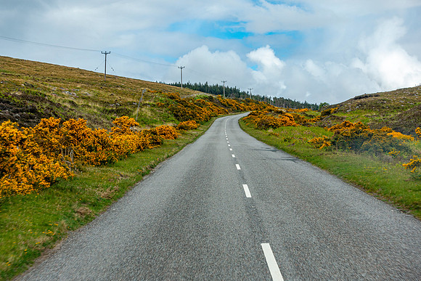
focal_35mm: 70
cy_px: 140
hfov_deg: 28.8
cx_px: 210
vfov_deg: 19.5
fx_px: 819
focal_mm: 25.7
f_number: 7.1
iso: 125
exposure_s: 1/200
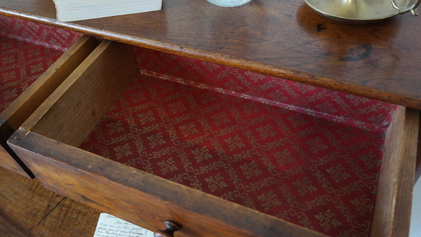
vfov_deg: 36.7
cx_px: 214
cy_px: 106
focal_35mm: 32
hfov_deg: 61.0
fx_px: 357
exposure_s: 1/30
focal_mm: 20
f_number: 5.6
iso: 3200
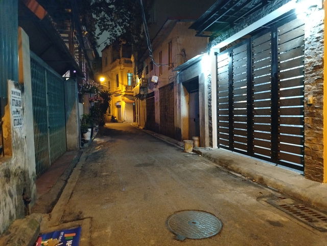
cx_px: 164
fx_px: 227
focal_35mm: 24
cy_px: 123
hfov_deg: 71.6
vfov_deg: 56.8
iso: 4965
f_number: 1.75
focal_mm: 5.25
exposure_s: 1/16.7
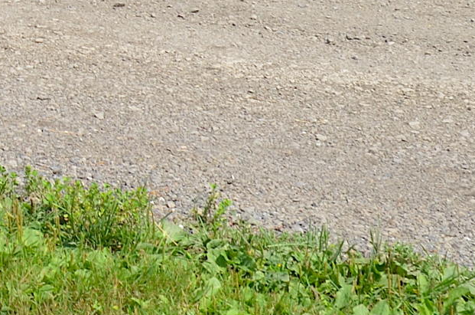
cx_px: -156
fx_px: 1909
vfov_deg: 8.6
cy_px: -417
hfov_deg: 13.6
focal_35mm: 145
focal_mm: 20
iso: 100
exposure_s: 1/200
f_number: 8
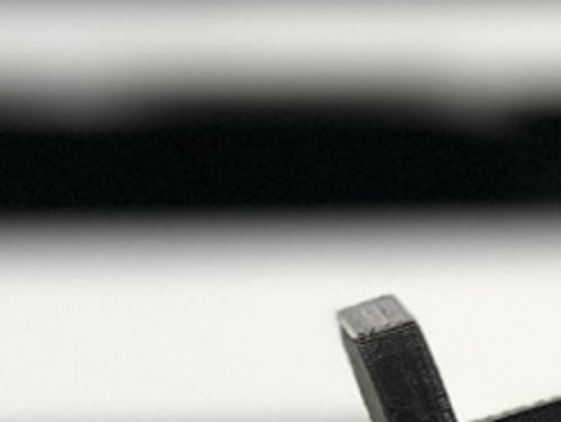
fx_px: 5061
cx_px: 1592
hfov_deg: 5.9
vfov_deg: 4.7
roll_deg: +0.3
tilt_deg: -13.8
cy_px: 908
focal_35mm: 312
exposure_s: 1/60
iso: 200
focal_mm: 6.86
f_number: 1.78
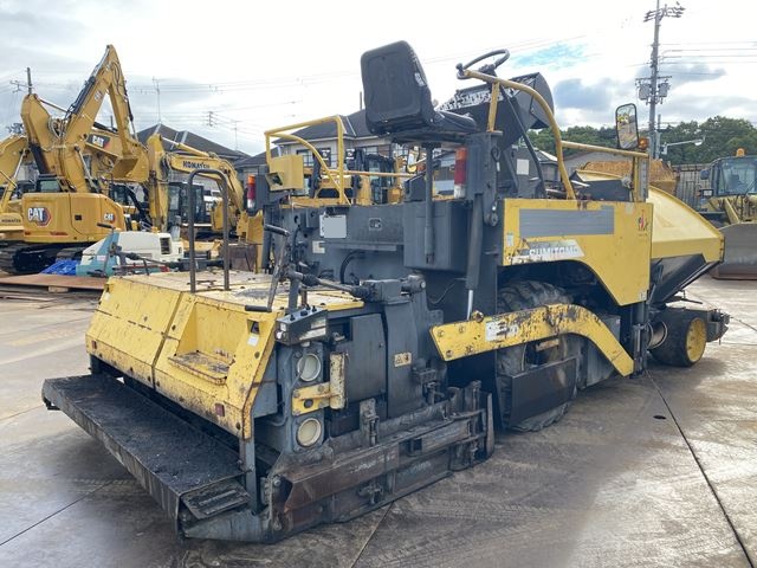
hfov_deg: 67.3
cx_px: 378
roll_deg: -0.1
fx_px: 569
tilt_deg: -6.9
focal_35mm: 26
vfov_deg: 53.1
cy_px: 284
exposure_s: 1/477
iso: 32
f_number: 1.8
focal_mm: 4.25
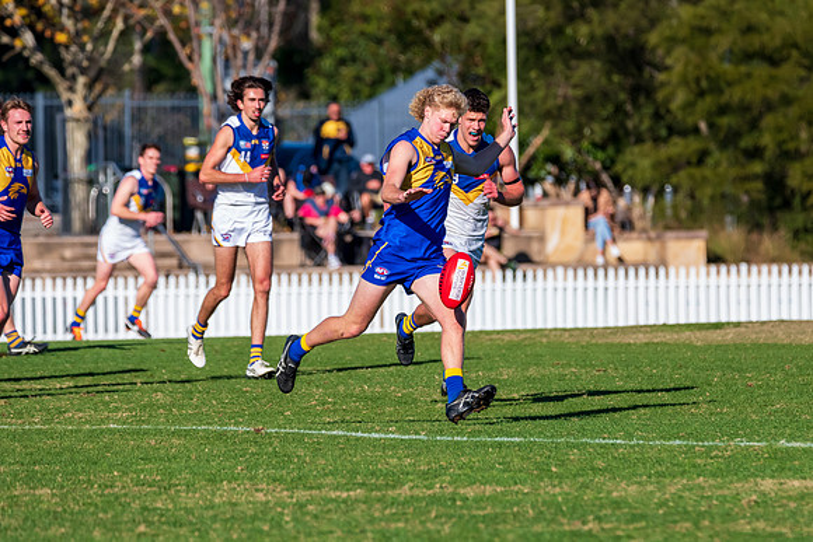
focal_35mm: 487
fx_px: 11010
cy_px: 311
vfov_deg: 2.8
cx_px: 514
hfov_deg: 4.2
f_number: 9
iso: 800
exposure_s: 1/2000
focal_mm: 380
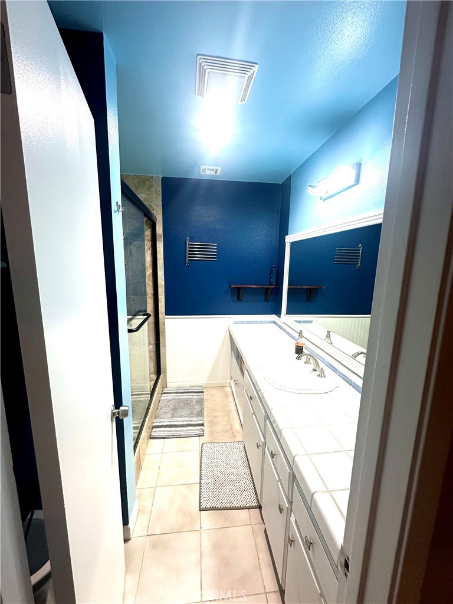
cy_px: 302
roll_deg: -1.7
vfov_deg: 102.1
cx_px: 226
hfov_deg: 85.7
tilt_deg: -8.5
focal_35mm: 14
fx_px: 244
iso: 160
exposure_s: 1/120
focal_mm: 2.22
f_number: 2.2
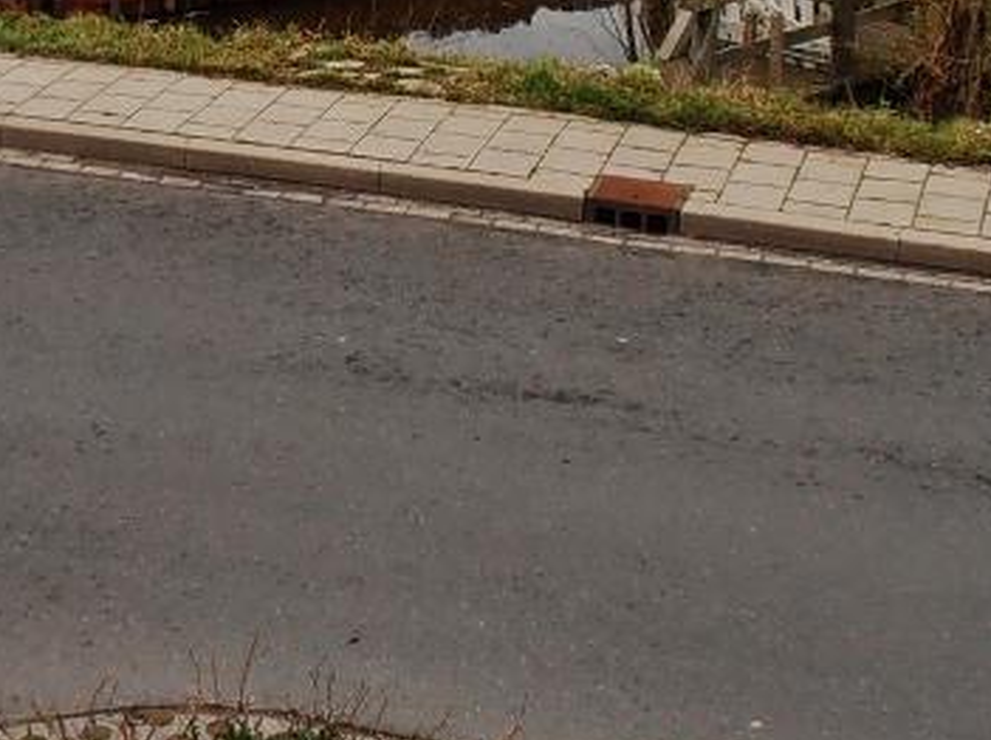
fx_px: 2001
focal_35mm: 70
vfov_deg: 19.2
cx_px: 209
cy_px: -243
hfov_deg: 27.3
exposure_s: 1/160
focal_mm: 4.2
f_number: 3
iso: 80
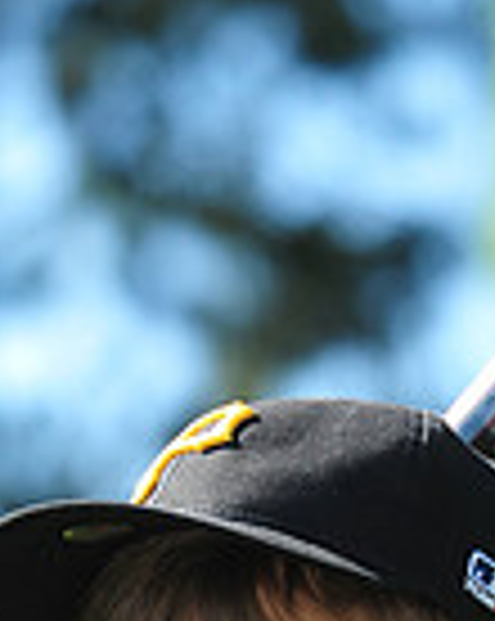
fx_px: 8130
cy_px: 1152
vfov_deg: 4.3
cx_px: 256
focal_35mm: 443
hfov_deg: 3.5
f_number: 5
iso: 200
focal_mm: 112
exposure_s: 1/500
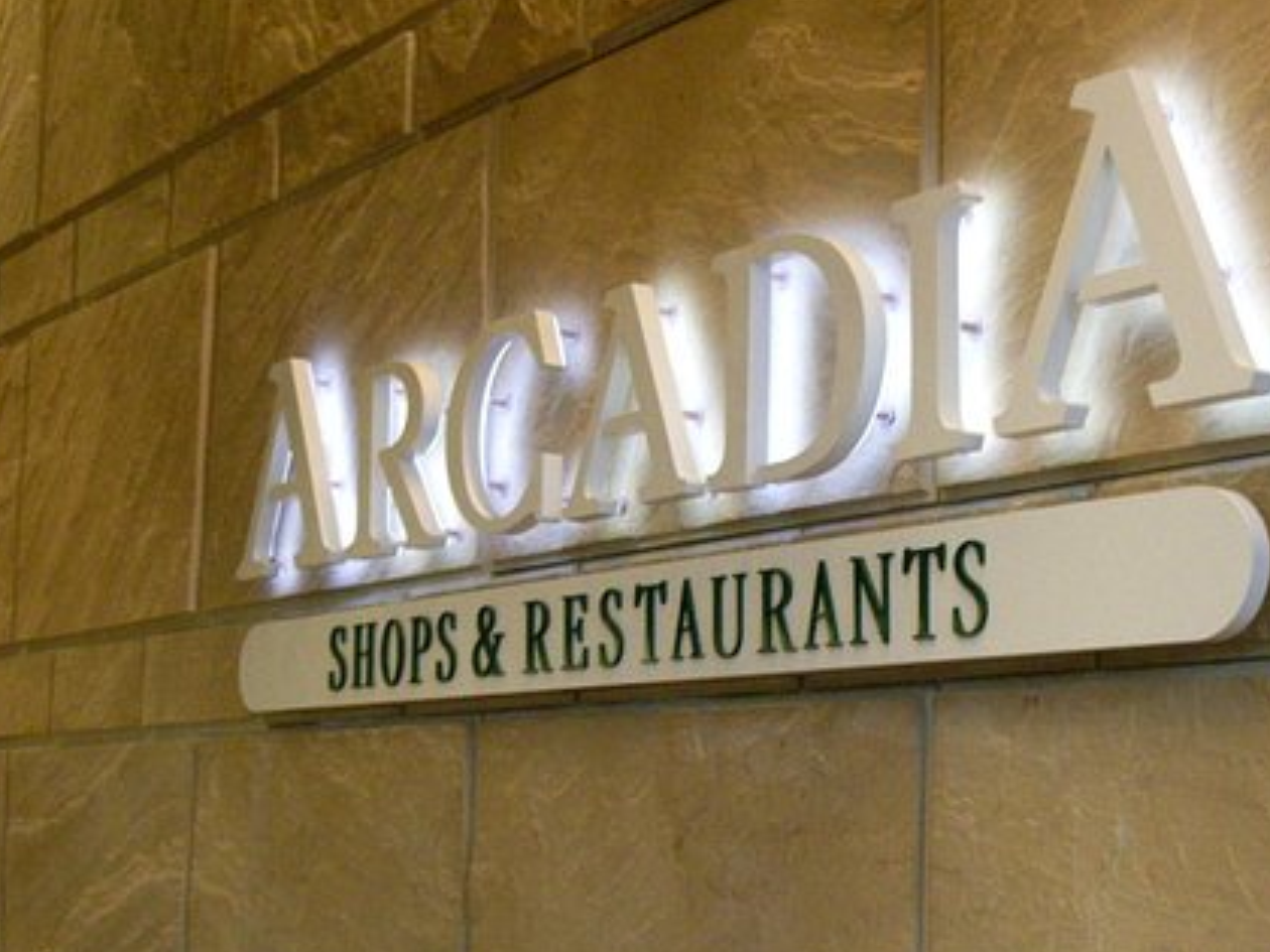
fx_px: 2238
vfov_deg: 24.0
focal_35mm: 61
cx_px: 732
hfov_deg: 31.6
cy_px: 508
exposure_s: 1/20
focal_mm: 8.2
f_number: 3.1
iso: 320
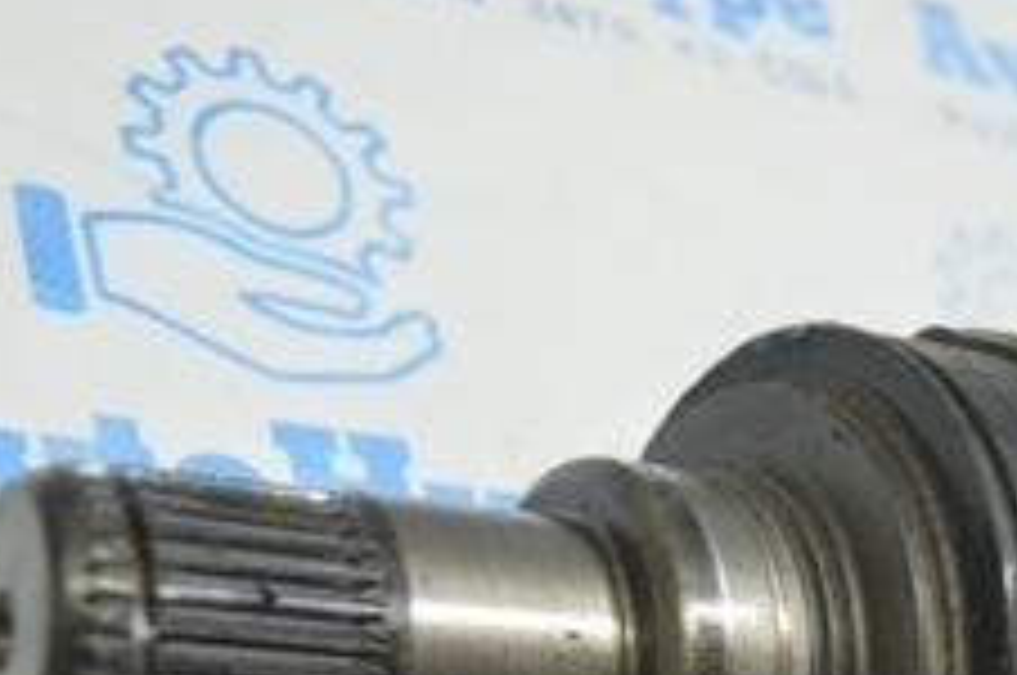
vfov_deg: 15.6
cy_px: 763
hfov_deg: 23.8
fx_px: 2398
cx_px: 684
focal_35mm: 85
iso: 400
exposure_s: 1/40
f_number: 3.5
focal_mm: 20
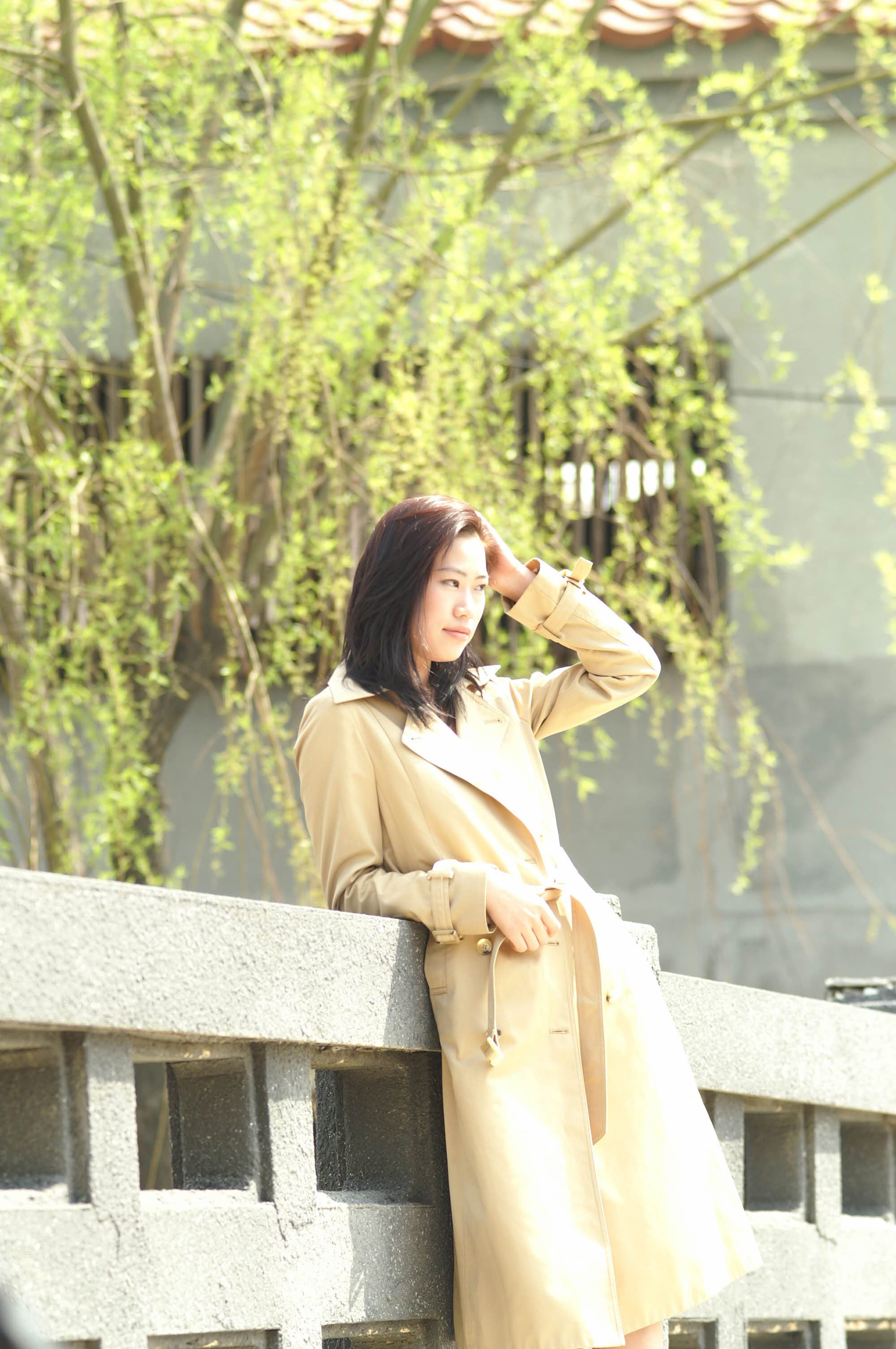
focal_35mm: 165
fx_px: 6171
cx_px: 448
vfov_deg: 12.5
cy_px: 674
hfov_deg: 8.3
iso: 200
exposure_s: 1/500
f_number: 4
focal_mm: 110
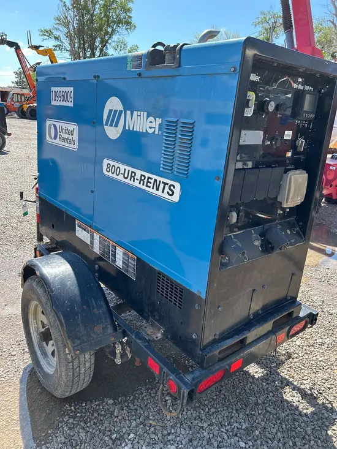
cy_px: 224
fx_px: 337
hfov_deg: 53.1
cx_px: 168
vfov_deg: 67.3
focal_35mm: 26
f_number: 1.5
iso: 50
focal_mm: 5.7
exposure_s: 1/894
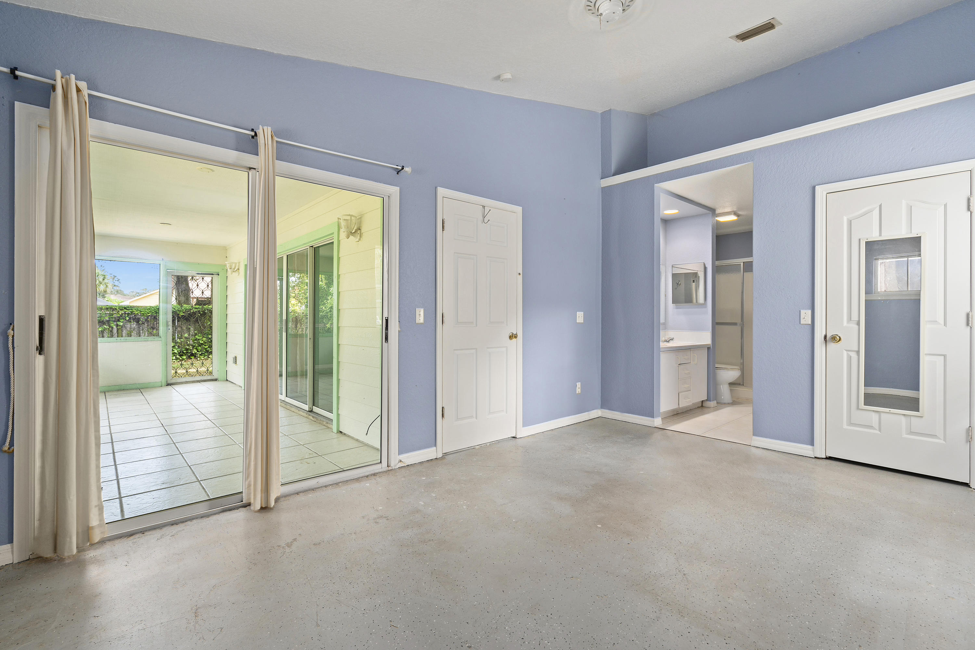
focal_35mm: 16
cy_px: 325
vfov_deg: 73.7
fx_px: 433
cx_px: 488
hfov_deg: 96.7
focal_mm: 16
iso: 320
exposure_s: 1
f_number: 8
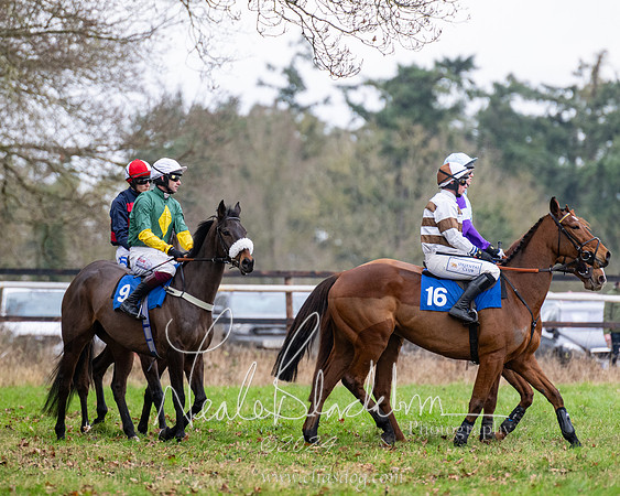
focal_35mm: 481
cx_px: 243
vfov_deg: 3.2
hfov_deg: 4.0
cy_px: 250
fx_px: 8824
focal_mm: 280
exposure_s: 1/640
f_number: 4
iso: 640
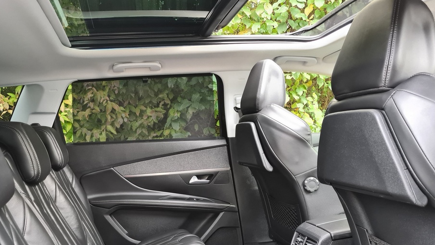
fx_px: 369
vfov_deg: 36.0
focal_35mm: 32
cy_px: 176
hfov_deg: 60.9
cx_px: 192
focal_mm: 5.4
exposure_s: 1/50
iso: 400
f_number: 1.8
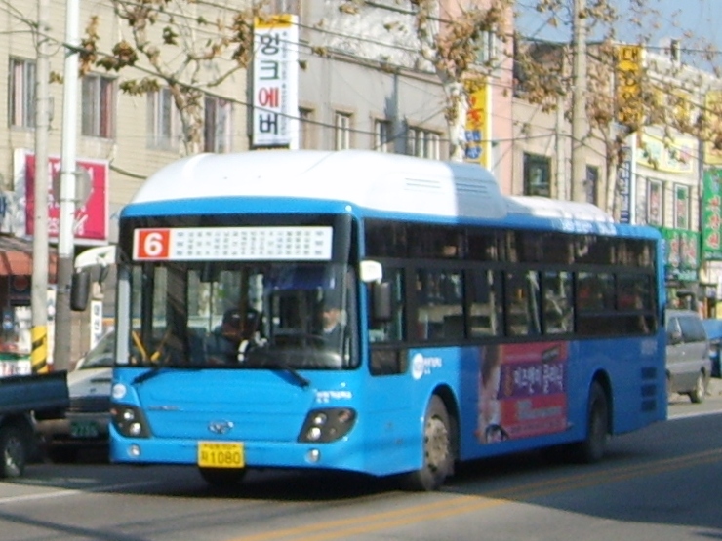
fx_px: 730
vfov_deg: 40.7
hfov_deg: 52.6
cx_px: 361
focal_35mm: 35
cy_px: 270
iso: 50
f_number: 2.8
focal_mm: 5.8
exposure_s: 1/1000
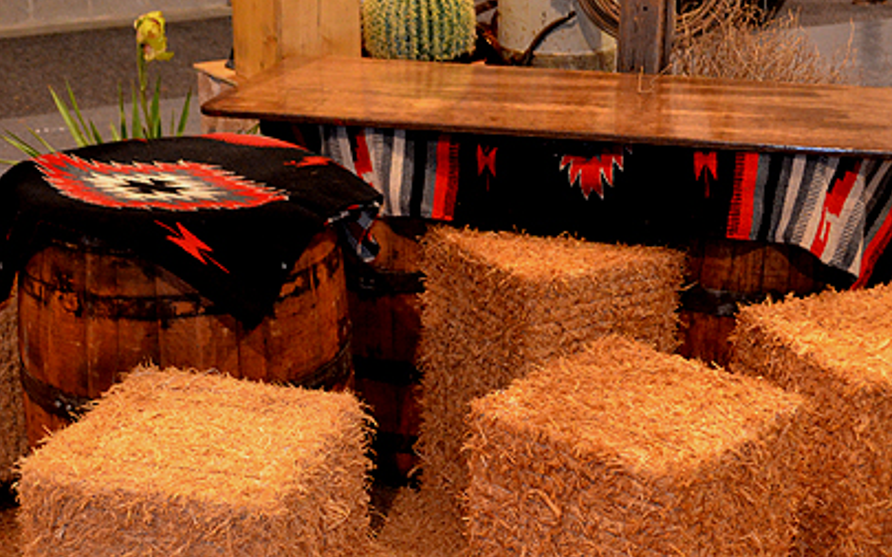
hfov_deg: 35.1
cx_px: 434
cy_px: 412
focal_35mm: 58
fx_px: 1410
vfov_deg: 22.2
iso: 2200
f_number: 3.8
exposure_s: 1/60
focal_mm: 22
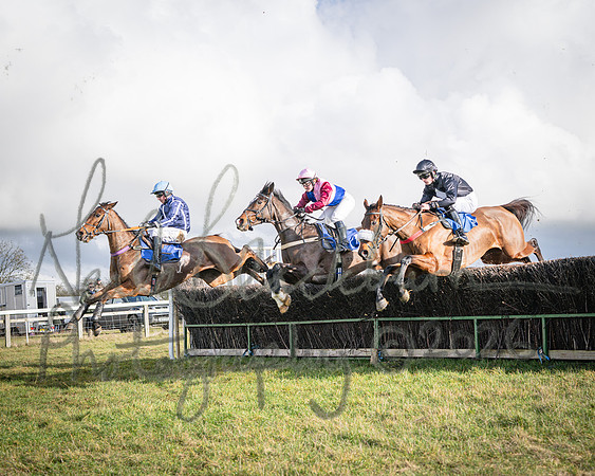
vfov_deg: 25.4
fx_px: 1056
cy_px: 227
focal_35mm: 60
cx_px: 304
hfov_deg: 31.5
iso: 200
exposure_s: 1/1250
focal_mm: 45
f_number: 4
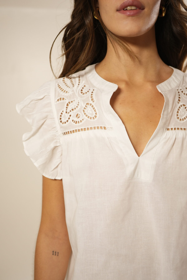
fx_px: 390
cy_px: 140
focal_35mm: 50
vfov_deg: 39.6
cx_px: 94
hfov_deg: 27.0
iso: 640
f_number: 2.8
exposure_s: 1/125
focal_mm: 50
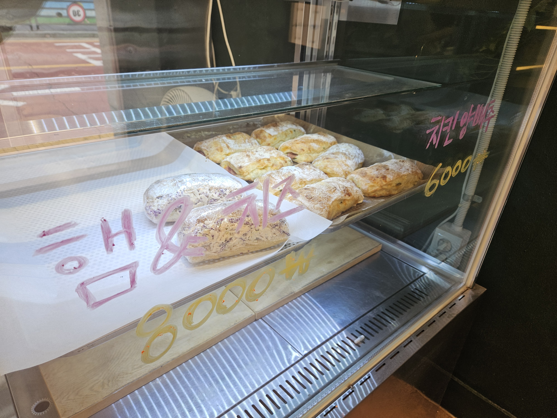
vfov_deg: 58.9
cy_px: 209
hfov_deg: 73.9
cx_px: 278
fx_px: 370
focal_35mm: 23
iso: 64
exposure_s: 1/120
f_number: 1.8
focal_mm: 5.4
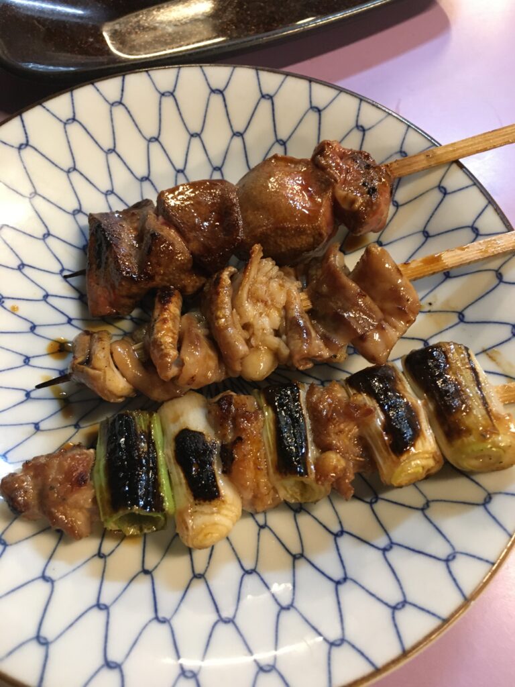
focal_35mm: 29
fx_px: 575
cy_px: 344
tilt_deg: -60.9
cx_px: 258
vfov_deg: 61.7
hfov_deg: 48.2
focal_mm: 4.15
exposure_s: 1/24
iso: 200
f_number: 2.2
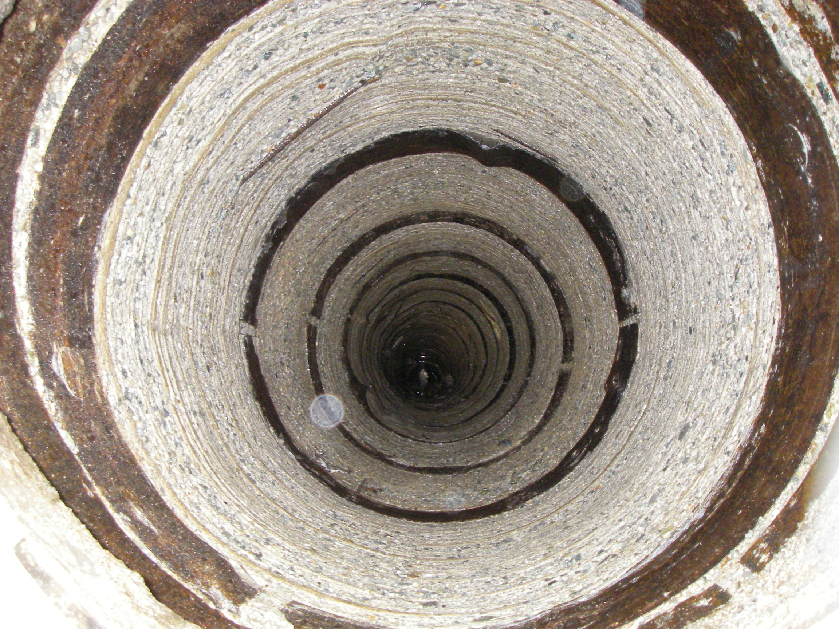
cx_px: 420
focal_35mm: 38
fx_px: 921
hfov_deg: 49.0
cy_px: 314
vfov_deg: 37.7
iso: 400
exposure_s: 1/40
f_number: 3.3
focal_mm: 6.3
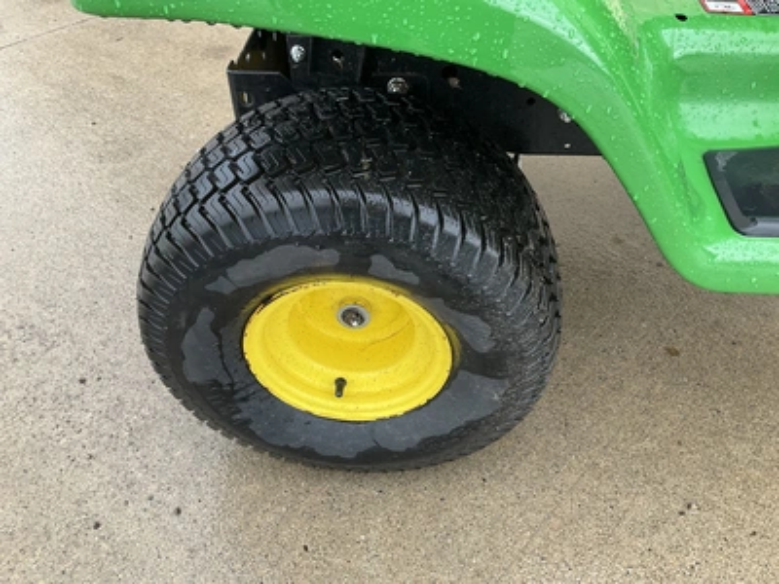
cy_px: 292
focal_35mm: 29
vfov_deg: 48.2
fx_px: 653
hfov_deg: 61.7
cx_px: 390
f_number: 1.8
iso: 25
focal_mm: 3
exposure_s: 1/122
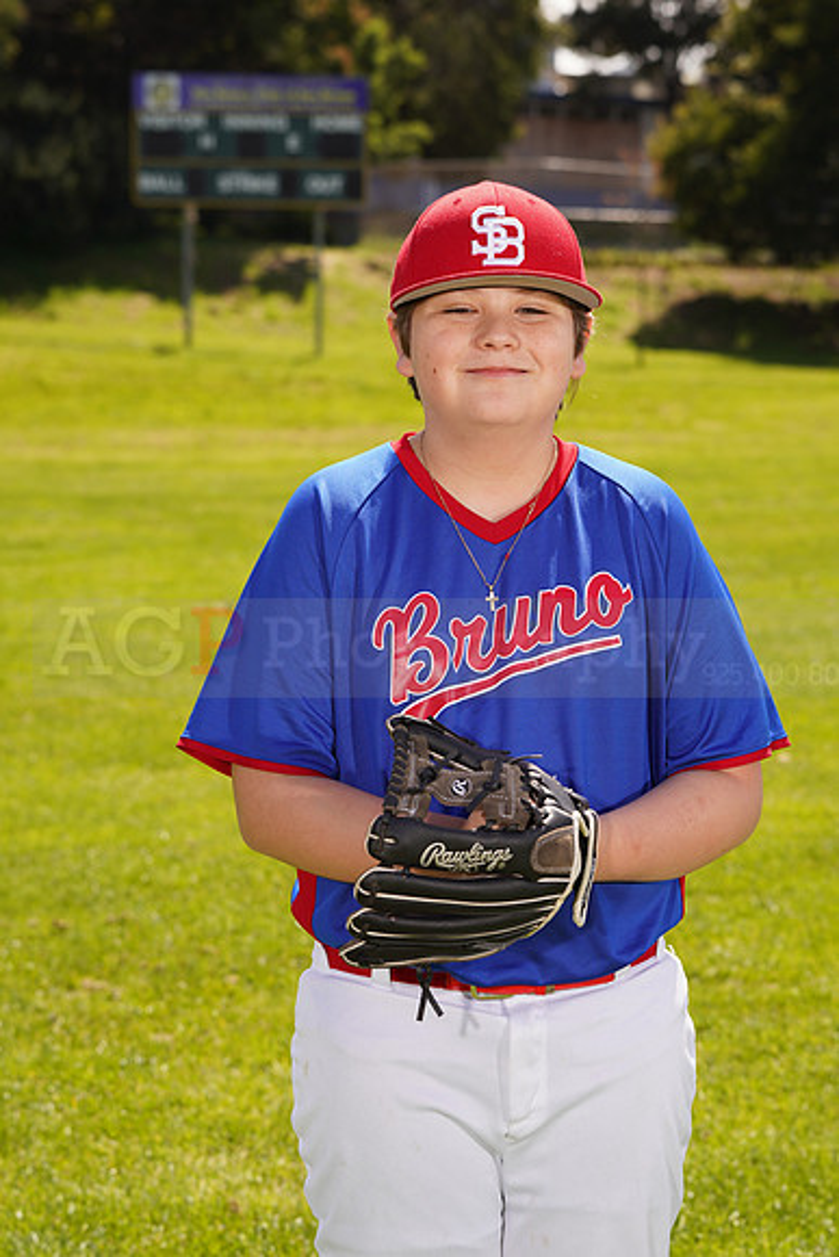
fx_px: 3493
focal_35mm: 100
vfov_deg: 20.4
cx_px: 420
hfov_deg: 13.7
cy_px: 628
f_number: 9
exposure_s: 1/160
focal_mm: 100
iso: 100
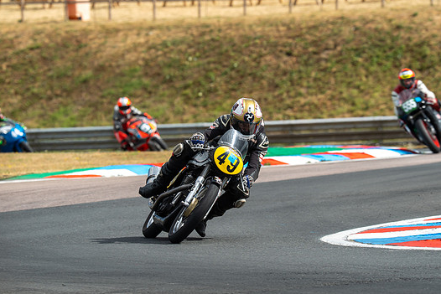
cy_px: 156
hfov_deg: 4.7
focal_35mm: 441
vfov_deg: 3.1
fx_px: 5403
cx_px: 231
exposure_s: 1/320
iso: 125
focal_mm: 400
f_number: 9
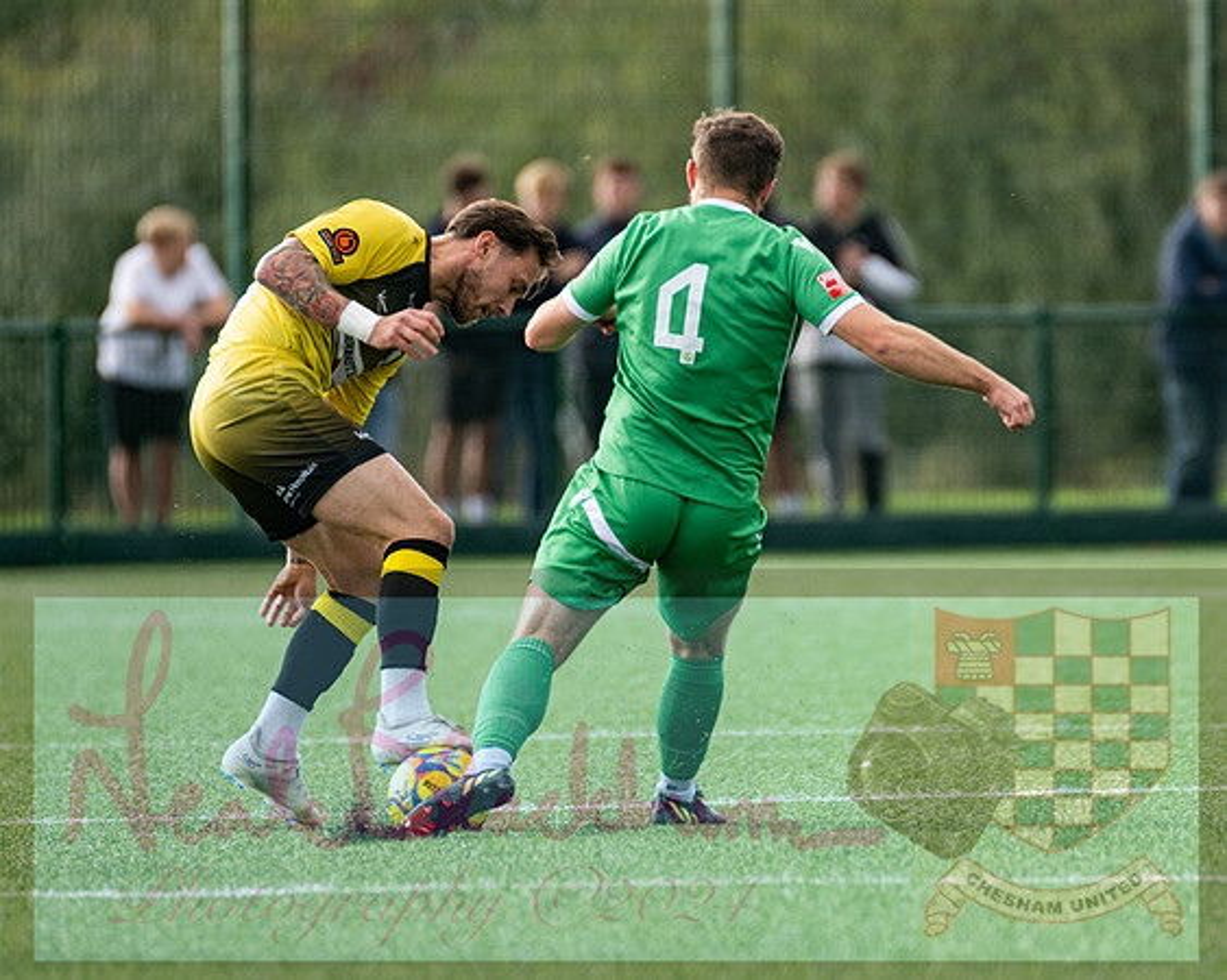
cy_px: 429
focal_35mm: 767
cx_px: 690
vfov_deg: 2.0
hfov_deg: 2.5
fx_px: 27831
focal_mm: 420
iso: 400
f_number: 4
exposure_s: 1/800
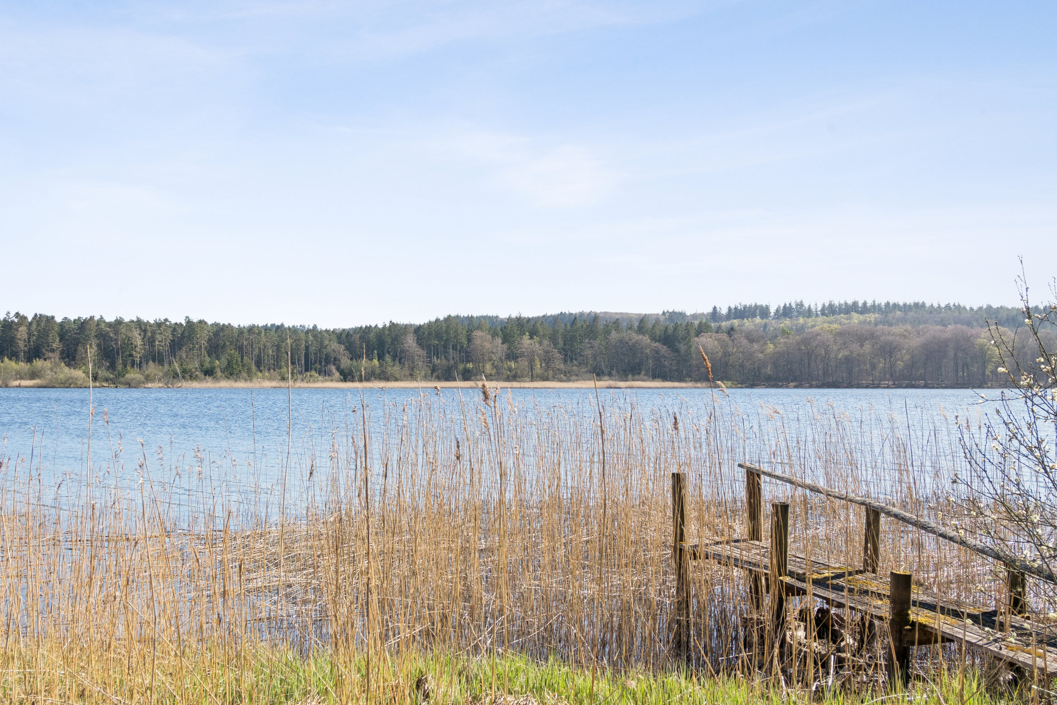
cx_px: 474
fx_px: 1193
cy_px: 327
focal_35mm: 41
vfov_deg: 32.9
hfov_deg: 47.7
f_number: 4
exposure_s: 1/1250
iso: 200
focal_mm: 21
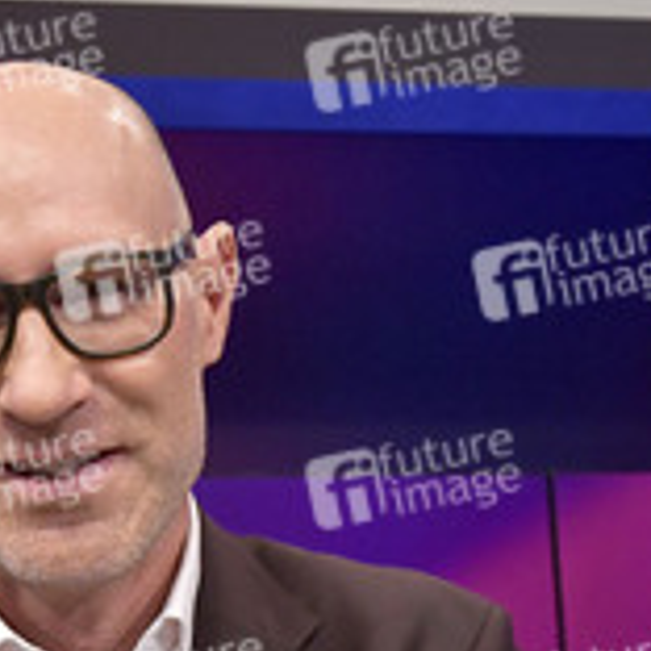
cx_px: 52
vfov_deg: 22.2
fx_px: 1617
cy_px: 584
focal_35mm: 76
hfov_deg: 22.2
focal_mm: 31
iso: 2500
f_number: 6.3
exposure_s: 1/200
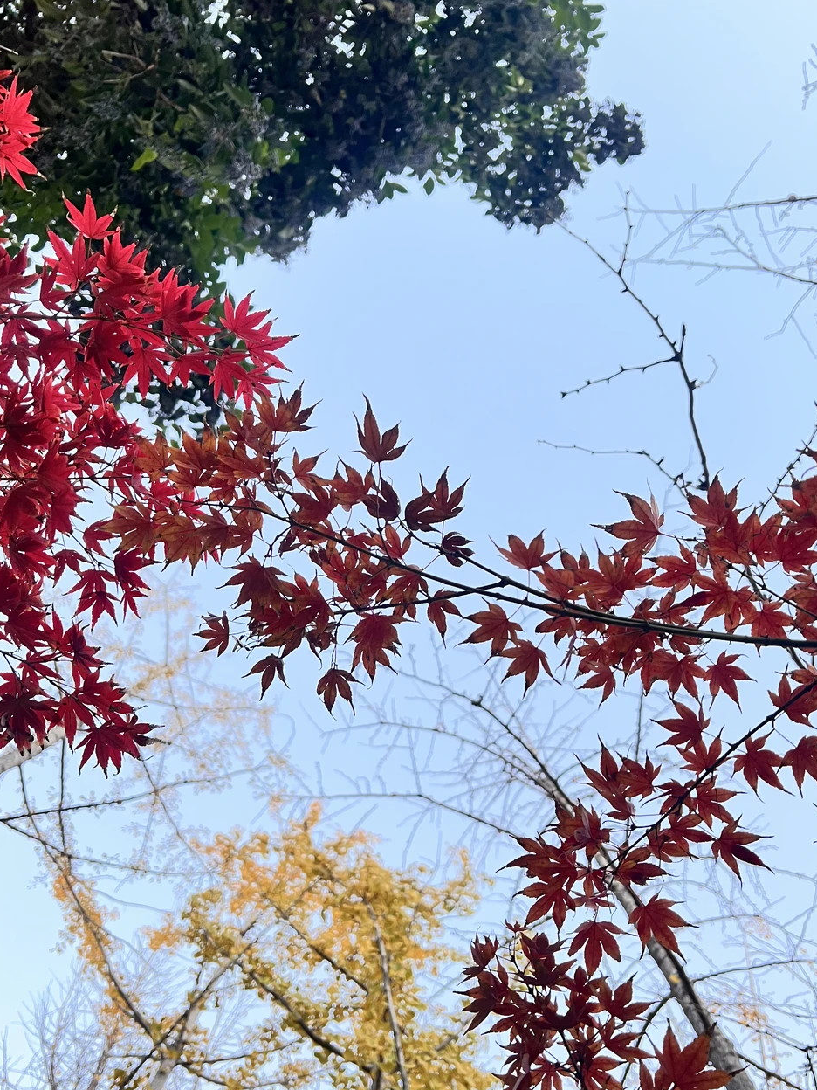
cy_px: 593
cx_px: 412
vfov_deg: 59.9
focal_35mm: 30
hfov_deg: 46.8
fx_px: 944
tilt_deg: +79.3
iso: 125
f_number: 1.5
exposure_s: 1/86
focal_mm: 5.7
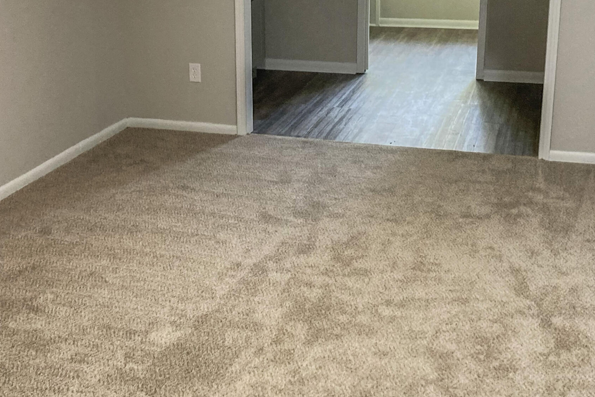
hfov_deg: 38.2
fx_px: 859
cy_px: 104
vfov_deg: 25.7
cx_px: 275
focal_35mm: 52
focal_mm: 3.99
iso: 320
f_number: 1.8
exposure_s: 1/60
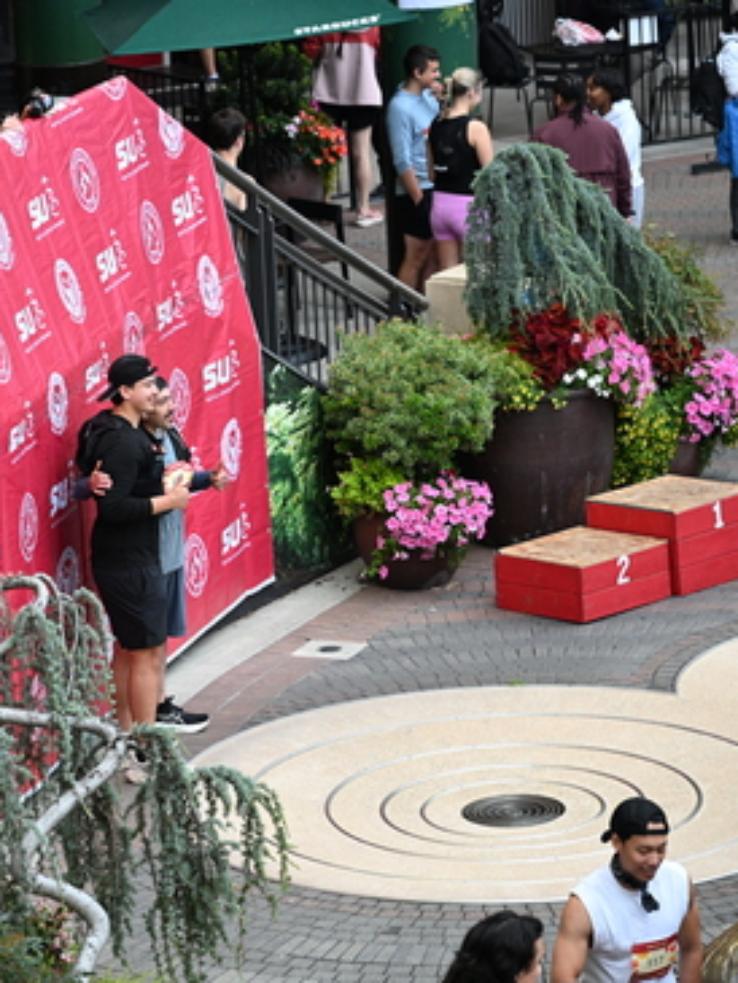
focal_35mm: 174
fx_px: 4943
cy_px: 492
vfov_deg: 11.4
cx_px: 242
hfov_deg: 8.5
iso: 2000
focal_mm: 120
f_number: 4
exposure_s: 1/500
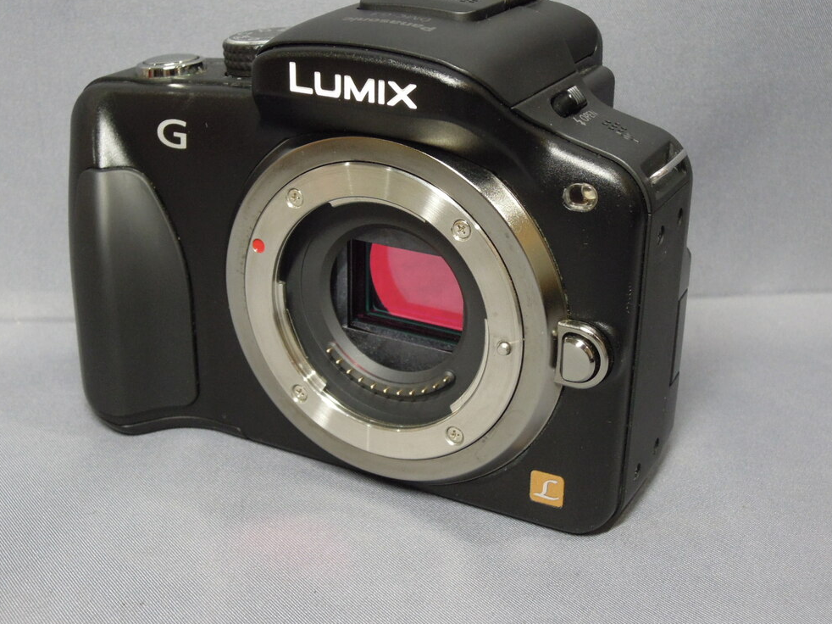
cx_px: 370
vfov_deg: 26.5
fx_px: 1322
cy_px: 276
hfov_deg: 34.9
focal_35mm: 55
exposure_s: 1/40
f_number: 4
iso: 400
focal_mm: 8.1
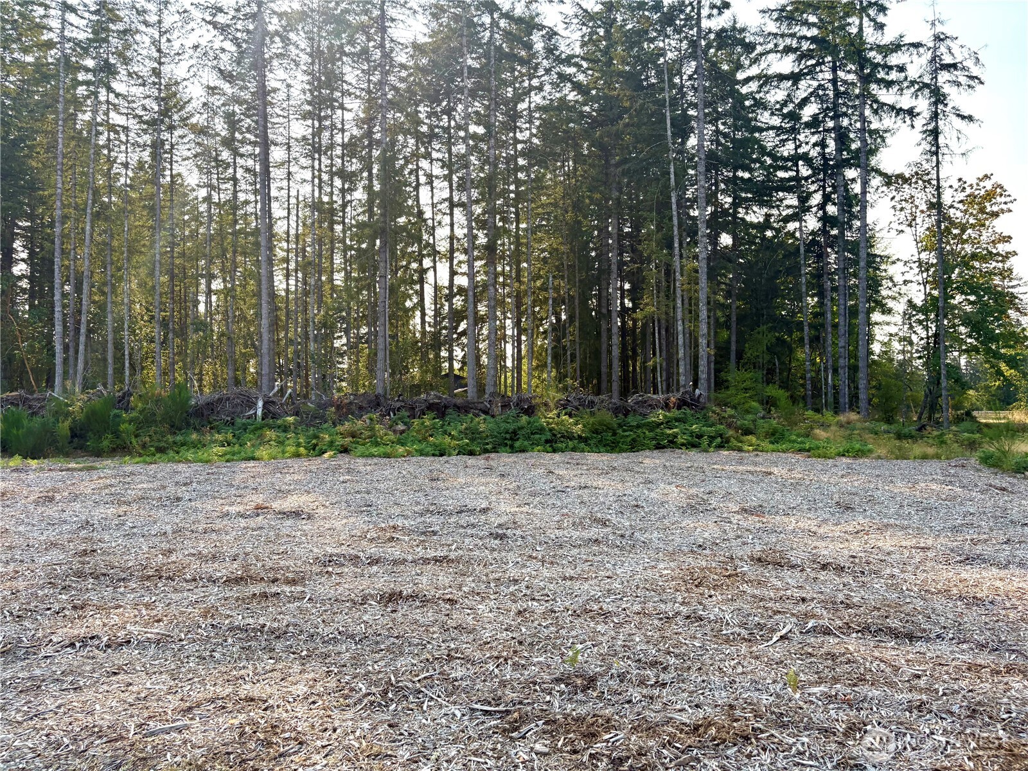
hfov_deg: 67.3
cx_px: 514
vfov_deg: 53.1
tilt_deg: +1.6
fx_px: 772
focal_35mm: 26
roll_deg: -1.7
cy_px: 386
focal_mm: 5.96
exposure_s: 1/1451
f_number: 1.6
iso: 64
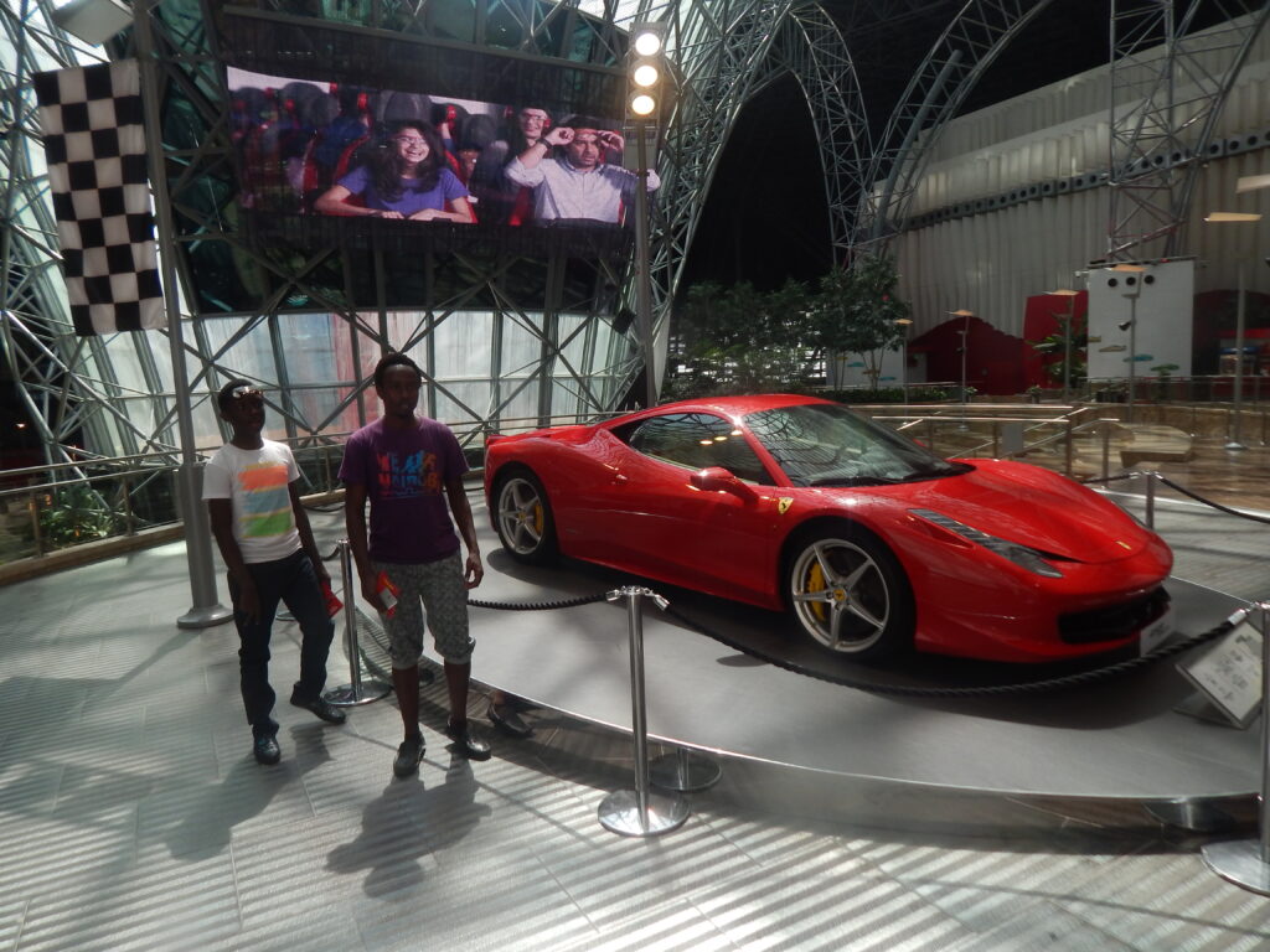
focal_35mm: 23
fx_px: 844
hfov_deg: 73.9
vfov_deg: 58.9
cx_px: 635
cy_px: 476
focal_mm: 4
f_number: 3
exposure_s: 1/400
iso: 125
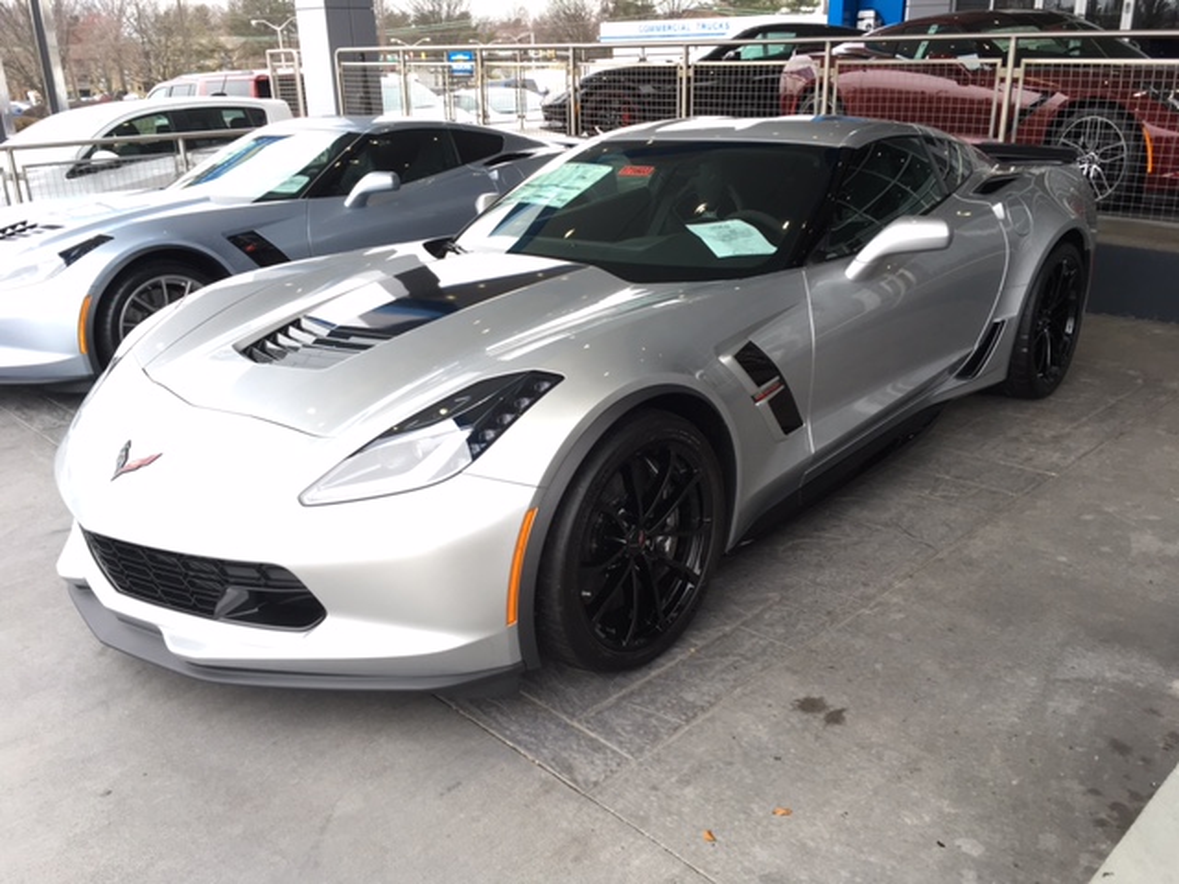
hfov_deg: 61.7
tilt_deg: -20.5
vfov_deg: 48.2
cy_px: 442
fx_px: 988
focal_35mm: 29
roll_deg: +0.6
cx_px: 590
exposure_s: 1/120
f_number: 2.2
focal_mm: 4.15
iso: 32
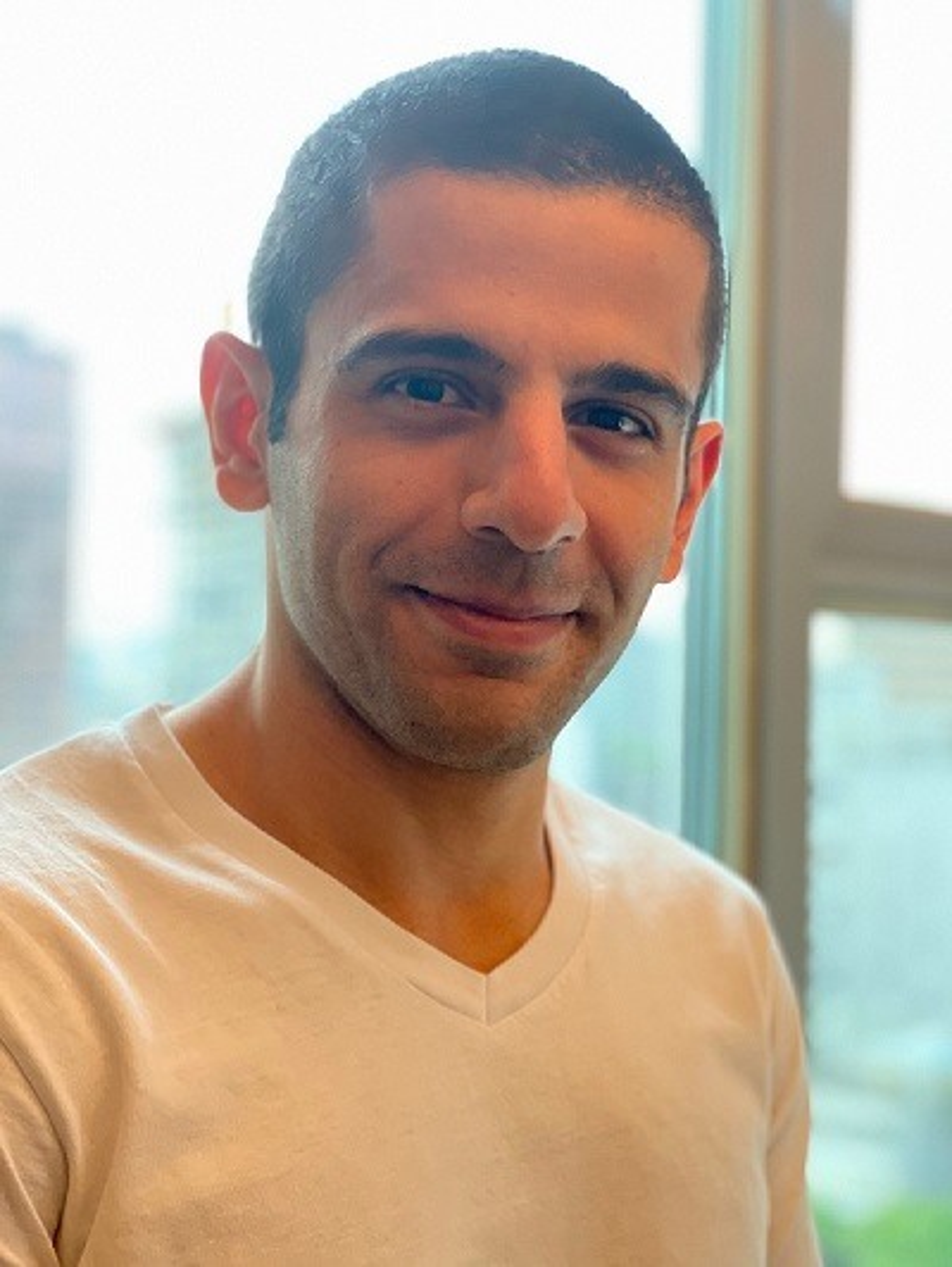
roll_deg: -1.7
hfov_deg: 28.1
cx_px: 476
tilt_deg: +4.2
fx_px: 1904
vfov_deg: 36.8
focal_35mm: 52
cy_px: 634
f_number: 2
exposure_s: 1/30
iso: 400
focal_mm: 6
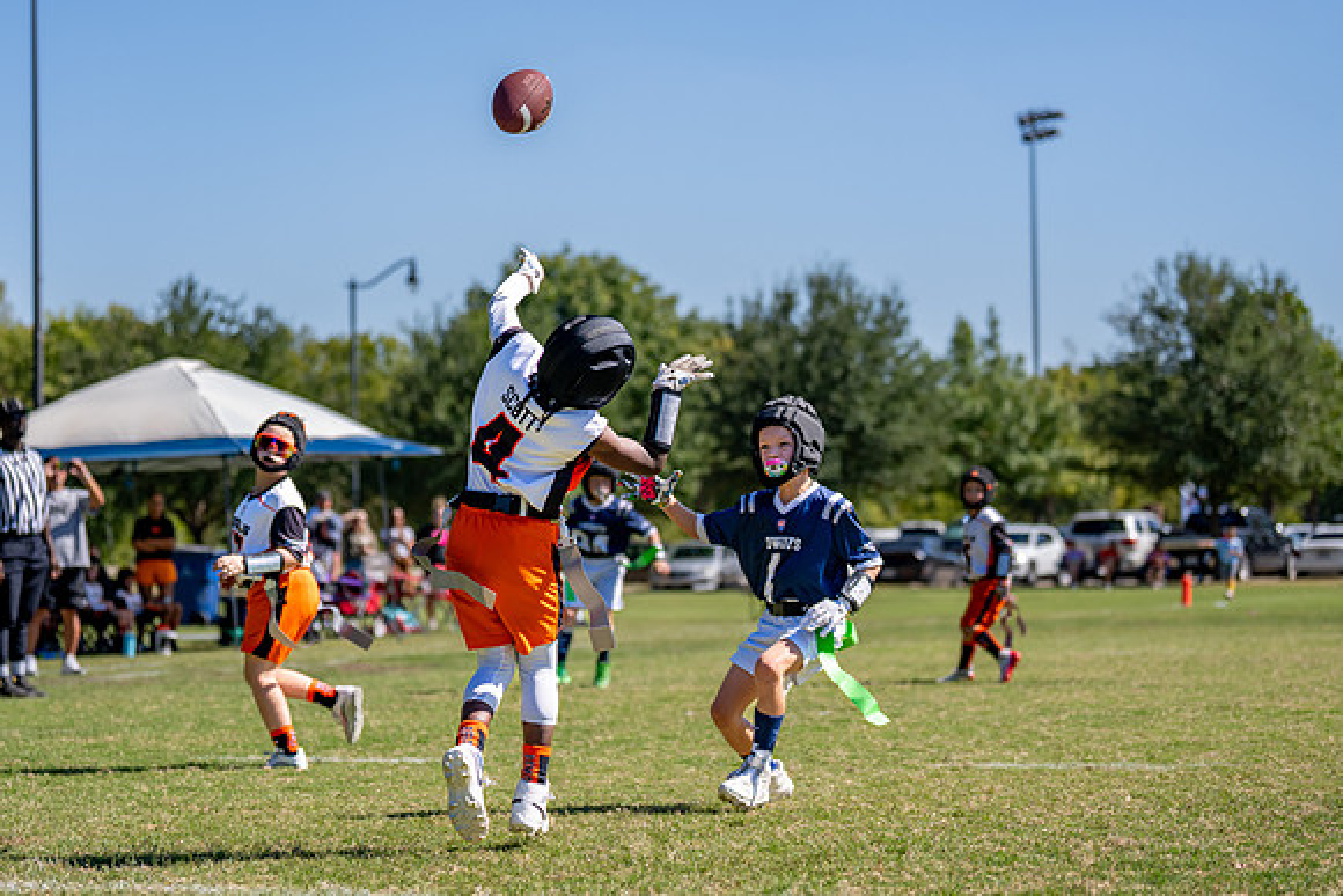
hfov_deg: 23.4
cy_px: 474
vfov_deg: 15.7
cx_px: 567
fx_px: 3246
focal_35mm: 87
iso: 160
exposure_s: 1/2500
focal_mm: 70
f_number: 2.8
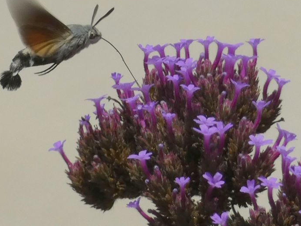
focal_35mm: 380
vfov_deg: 3.9
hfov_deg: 5.2
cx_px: 140
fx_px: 3303
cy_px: 91
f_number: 5.6
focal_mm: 55.4
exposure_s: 1/400
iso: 80
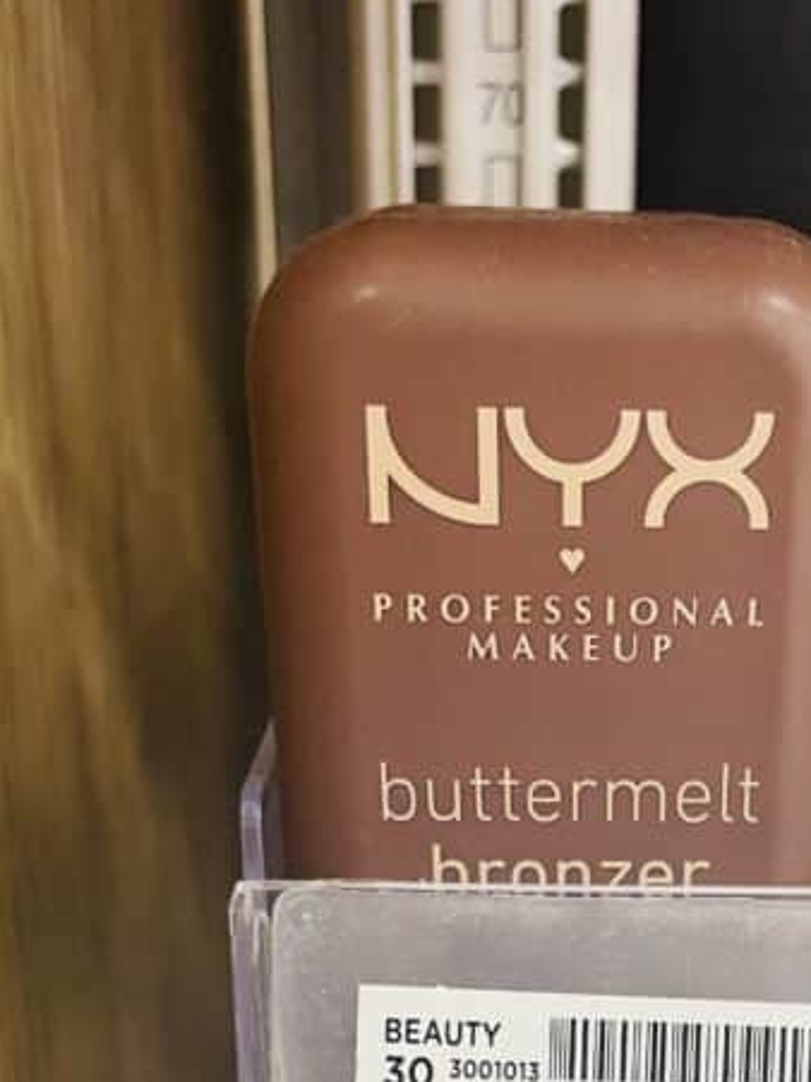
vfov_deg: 29.4
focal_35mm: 59
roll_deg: -2.8
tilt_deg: -27.5
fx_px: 1844
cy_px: 1204
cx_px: 648
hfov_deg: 24.4
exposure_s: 1/62
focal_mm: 4.2
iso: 100
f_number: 1.6
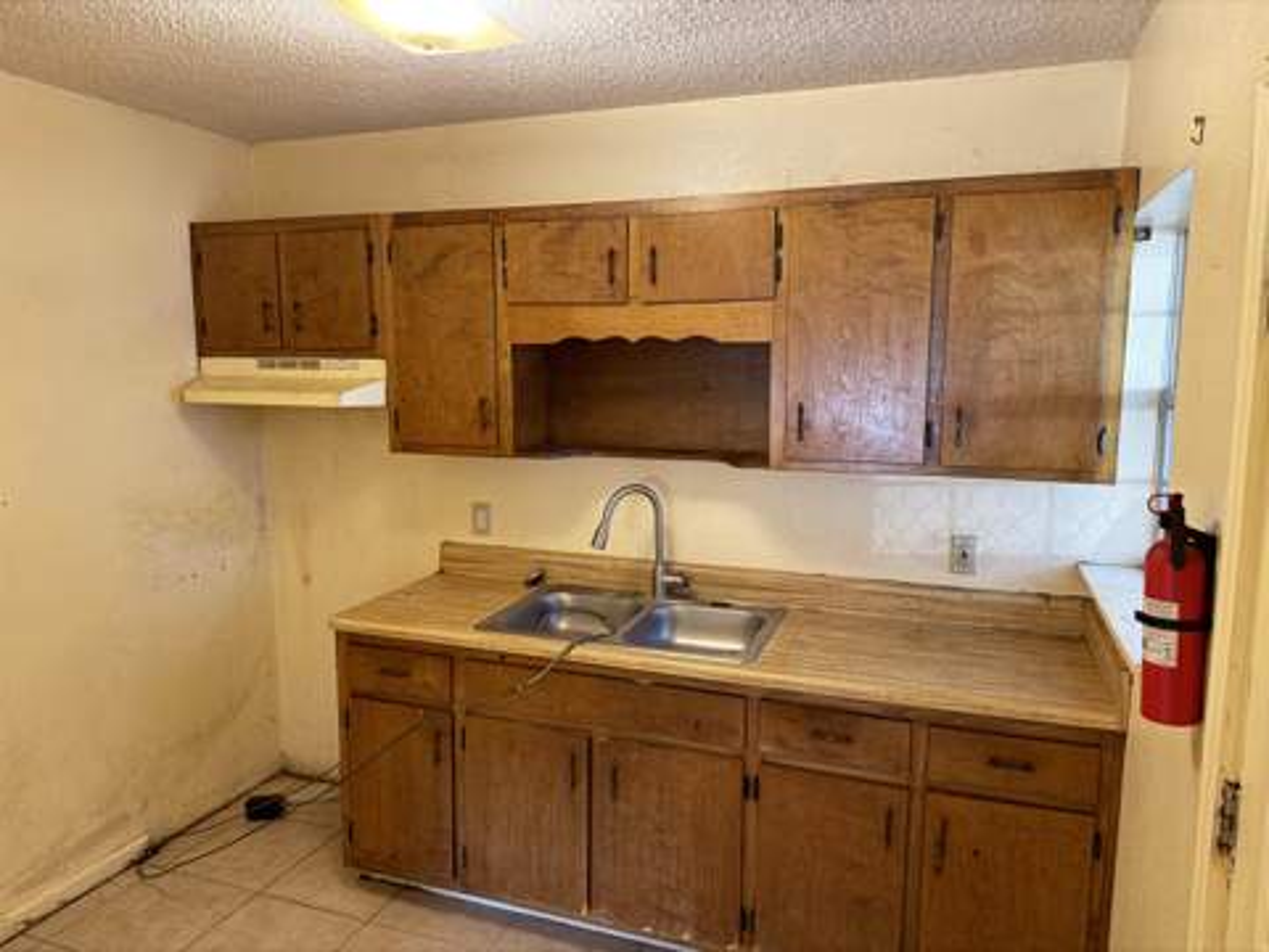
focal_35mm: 24
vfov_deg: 56.8
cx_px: 634
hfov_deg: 71.6
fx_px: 880
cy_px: 476
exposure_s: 1/60
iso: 320
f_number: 1.78
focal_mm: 6.76
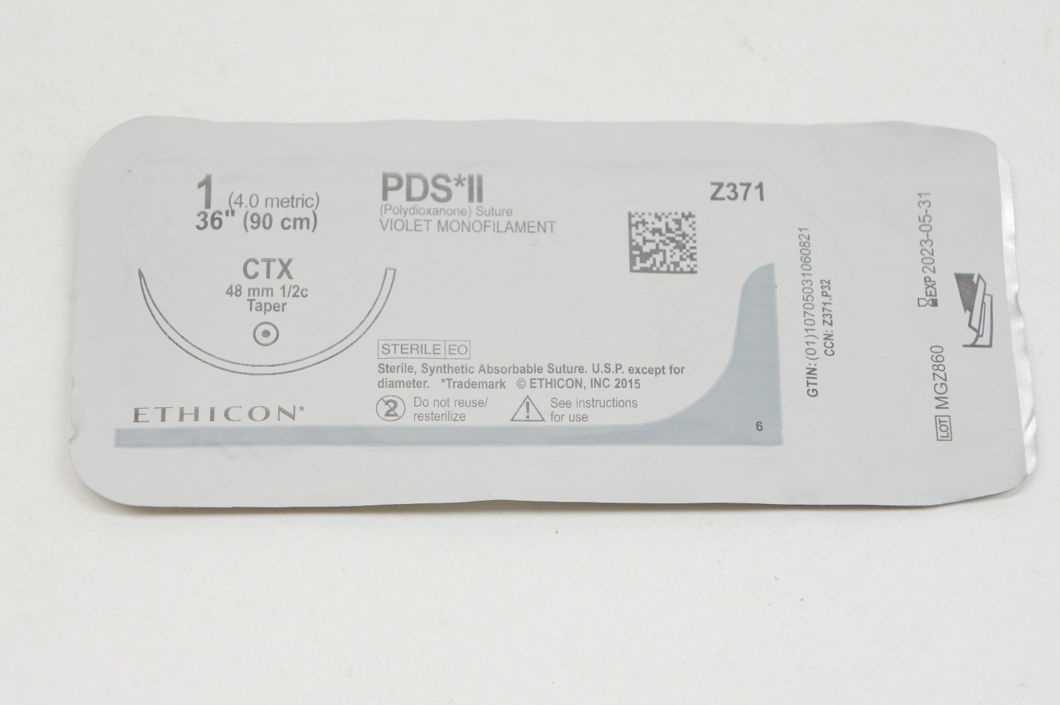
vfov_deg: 17.1
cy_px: 352
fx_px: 2338
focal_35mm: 80
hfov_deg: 25.5
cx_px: 530
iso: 400
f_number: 6.3
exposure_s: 1/80
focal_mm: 53
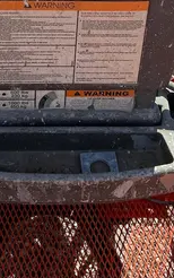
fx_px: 621
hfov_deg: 15.9
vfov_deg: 23.6
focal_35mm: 82
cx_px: 55
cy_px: -29
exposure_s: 1/2208
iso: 50
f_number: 1.5
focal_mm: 5.7
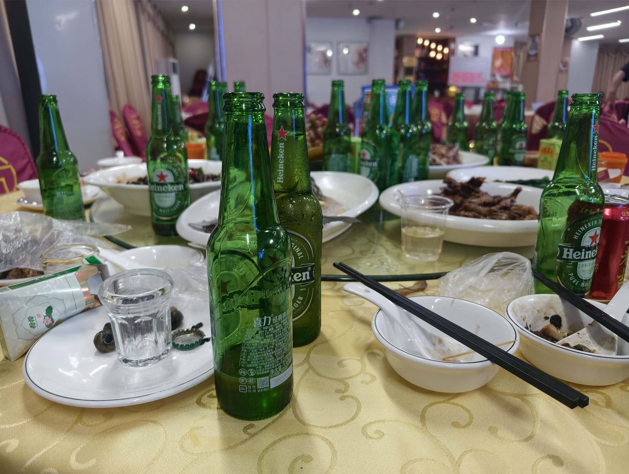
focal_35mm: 23
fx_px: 419
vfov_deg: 59.0
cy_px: 237
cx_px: 314
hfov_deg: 73.8
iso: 485
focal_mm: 6.25
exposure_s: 1/100
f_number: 1.68
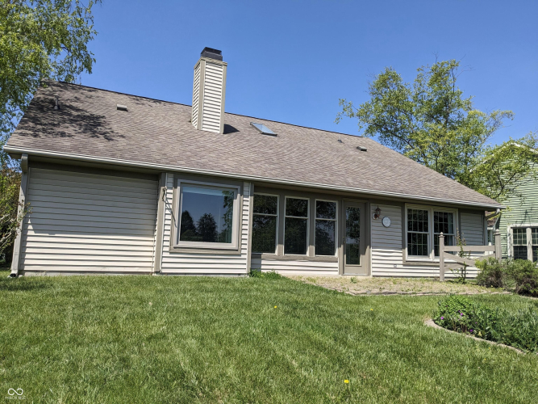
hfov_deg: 65.3
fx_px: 420
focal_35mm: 27
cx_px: 269
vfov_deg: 51.3
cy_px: 202
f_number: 1.73
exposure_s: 1/2924
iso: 53
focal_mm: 4.38
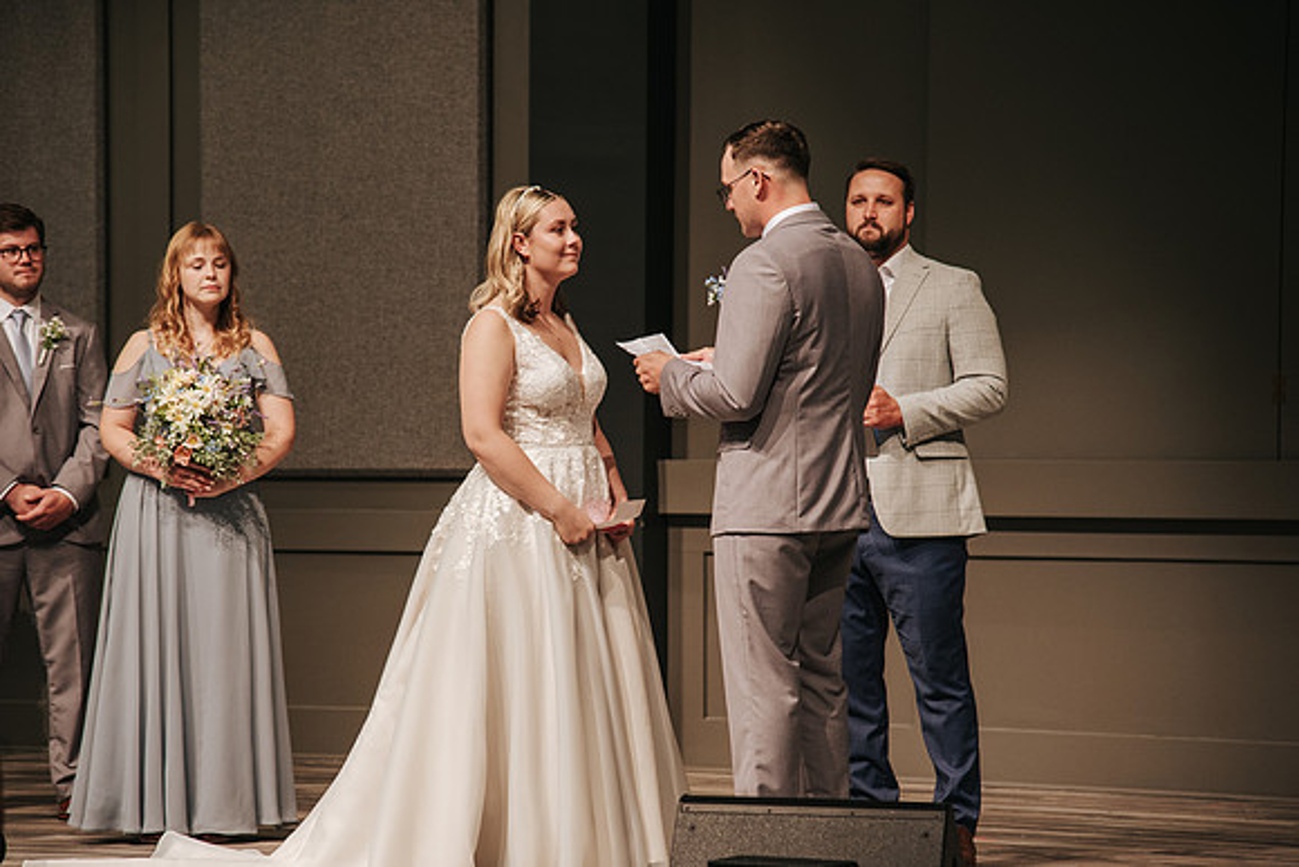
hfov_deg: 15.2
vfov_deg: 10.2
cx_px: 600
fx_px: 4863
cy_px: 434
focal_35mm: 135
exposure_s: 1/200
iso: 1000
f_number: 4
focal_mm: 120
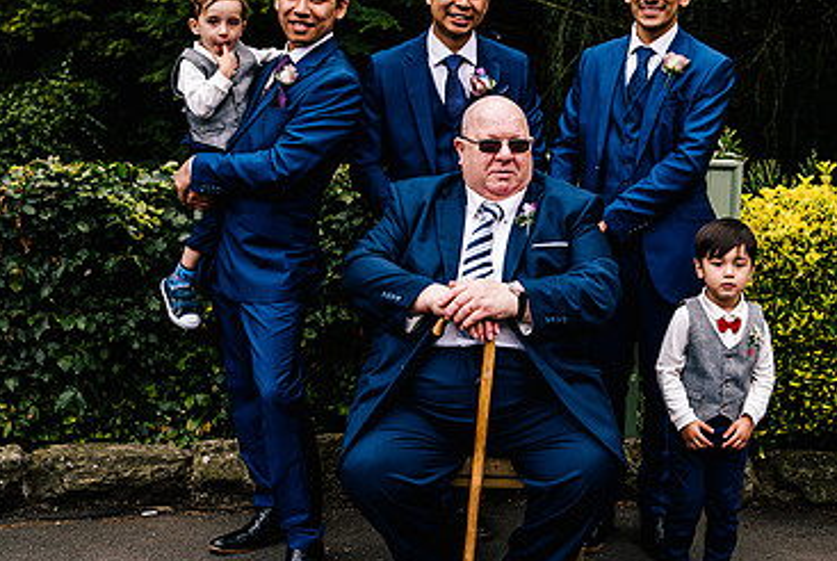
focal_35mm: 59
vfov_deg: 23.1
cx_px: 538
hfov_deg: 33.7
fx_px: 1374
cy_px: 287
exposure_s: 1/500
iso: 200
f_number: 4
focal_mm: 35
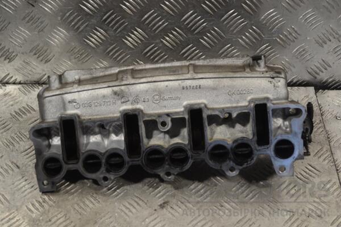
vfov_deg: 25.1
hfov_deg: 36.9
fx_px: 511
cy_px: 114
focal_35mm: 54
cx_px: 170
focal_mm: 36
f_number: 5
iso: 110
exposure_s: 1/30
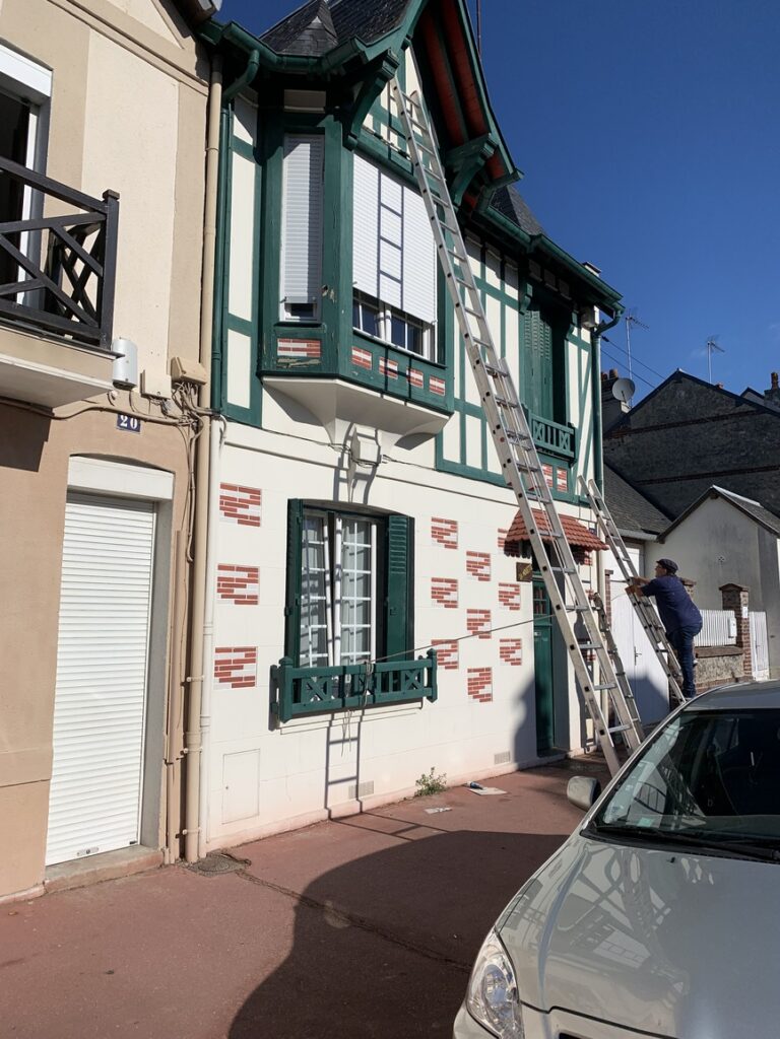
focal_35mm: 26
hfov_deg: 53.1
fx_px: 781
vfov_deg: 67.3
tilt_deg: +9.2
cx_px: 390
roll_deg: -0.3
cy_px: 520
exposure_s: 1/6061
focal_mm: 4.25
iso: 25
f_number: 1.8
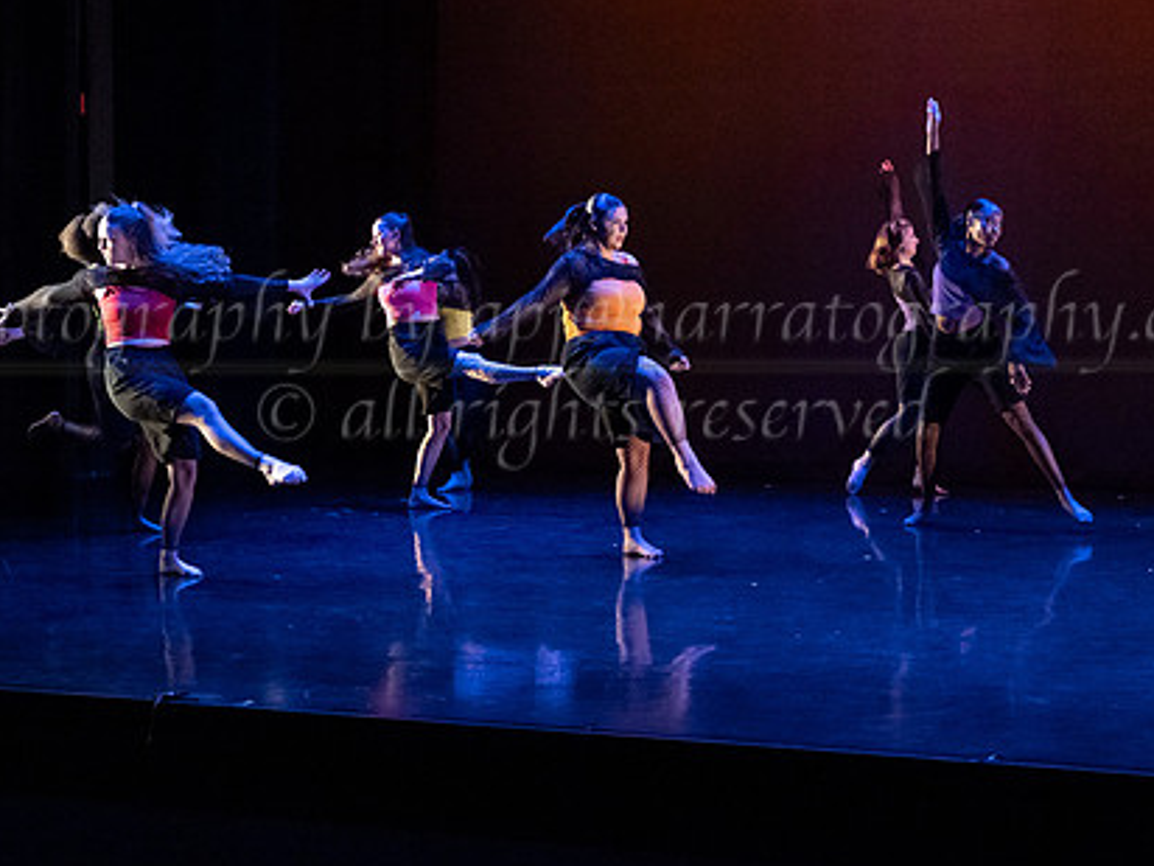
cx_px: 575
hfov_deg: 23.3
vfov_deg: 17.6
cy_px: 340
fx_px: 2800
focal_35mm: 84
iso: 4000
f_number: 3.5
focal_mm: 52
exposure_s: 1/320
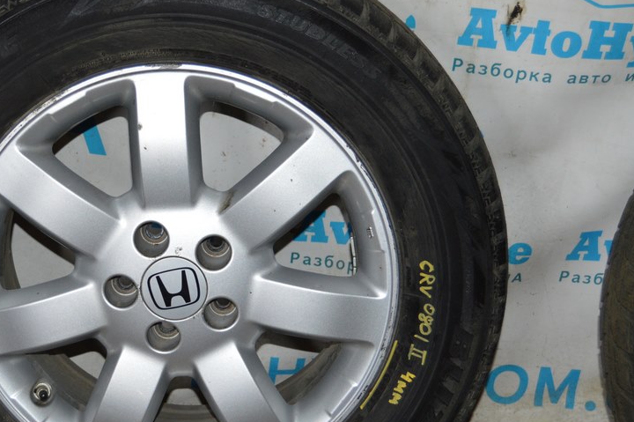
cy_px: 254
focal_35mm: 75
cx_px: 191
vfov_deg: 18.2
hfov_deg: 26.9
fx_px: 1315
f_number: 4.5
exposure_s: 1/60
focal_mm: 35
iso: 800
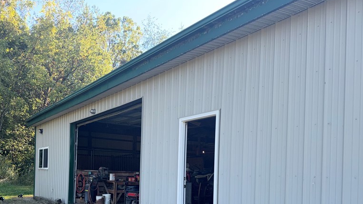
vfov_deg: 32.6
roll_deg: -1.4
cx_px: 145
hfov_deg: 56.2
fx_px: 337
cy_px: 169
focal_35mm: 35
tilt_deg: +0.2
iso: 80
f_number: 1.78
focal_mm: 6.76
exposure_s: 1/584
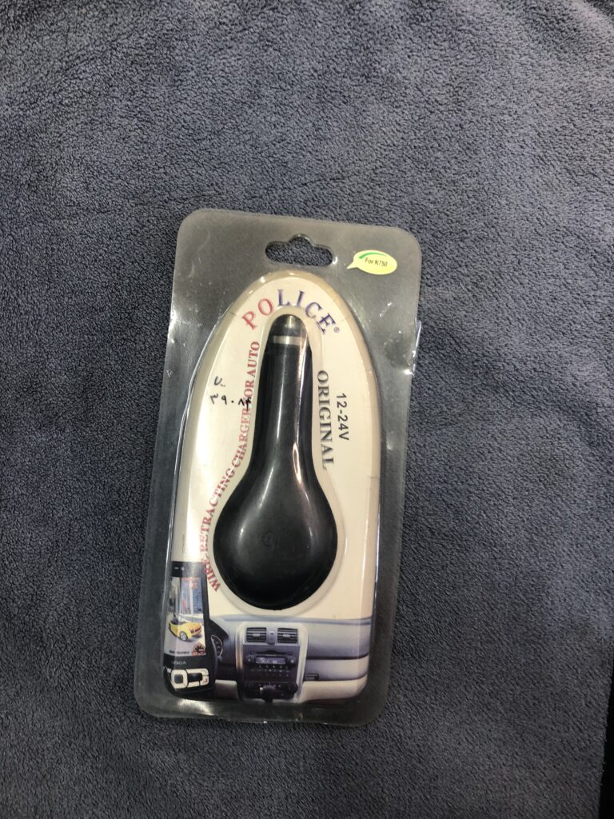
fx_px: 662
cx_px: 307
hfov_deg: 49.7
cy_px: 410
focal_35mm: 28
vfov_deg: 63.4
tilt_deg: -87.1
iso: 32
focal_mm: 4
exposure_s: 1/50
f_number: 1.8
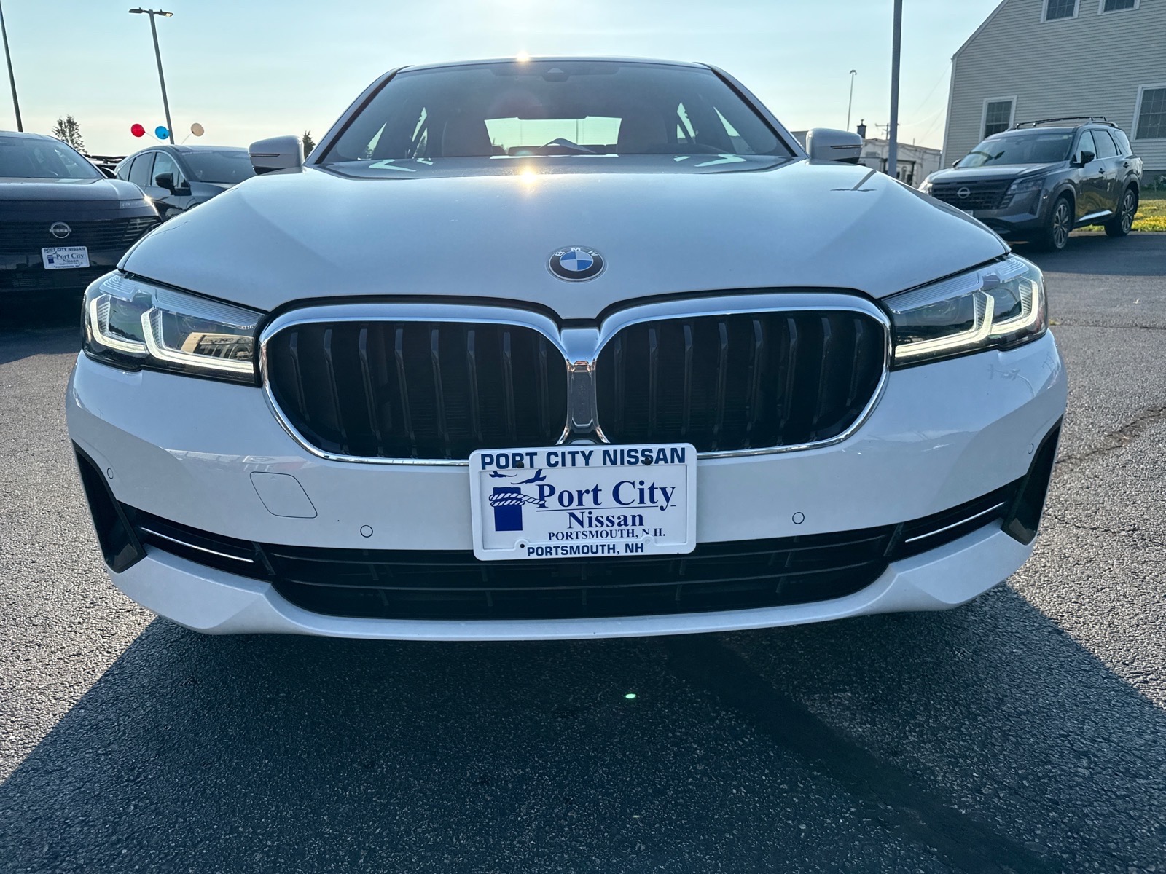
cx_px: 583
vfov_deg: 56.8
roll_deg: -0.7
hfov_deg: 71.6
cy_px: 437
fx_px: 808
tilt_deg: -15.3
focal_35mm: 24
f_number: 1.78
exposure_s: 1/3425
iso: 100
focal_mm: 6.76
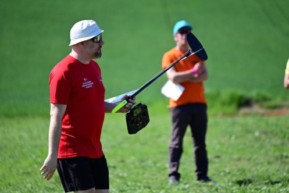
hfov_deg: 5.2
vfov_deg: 3.4
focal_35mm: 400
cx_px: 144
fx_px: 3213
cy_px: 96
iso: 800
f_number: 6.3
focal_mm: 400
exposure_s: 1/2000
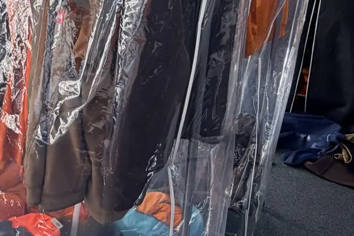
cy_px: 64
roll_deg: -1.1
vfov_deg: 29.5
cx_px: 82
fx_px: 442
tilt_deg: -14.9
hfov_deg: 42.1
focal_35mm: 45
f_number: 2.2
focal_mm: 2.22
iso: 80
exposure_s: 1/100
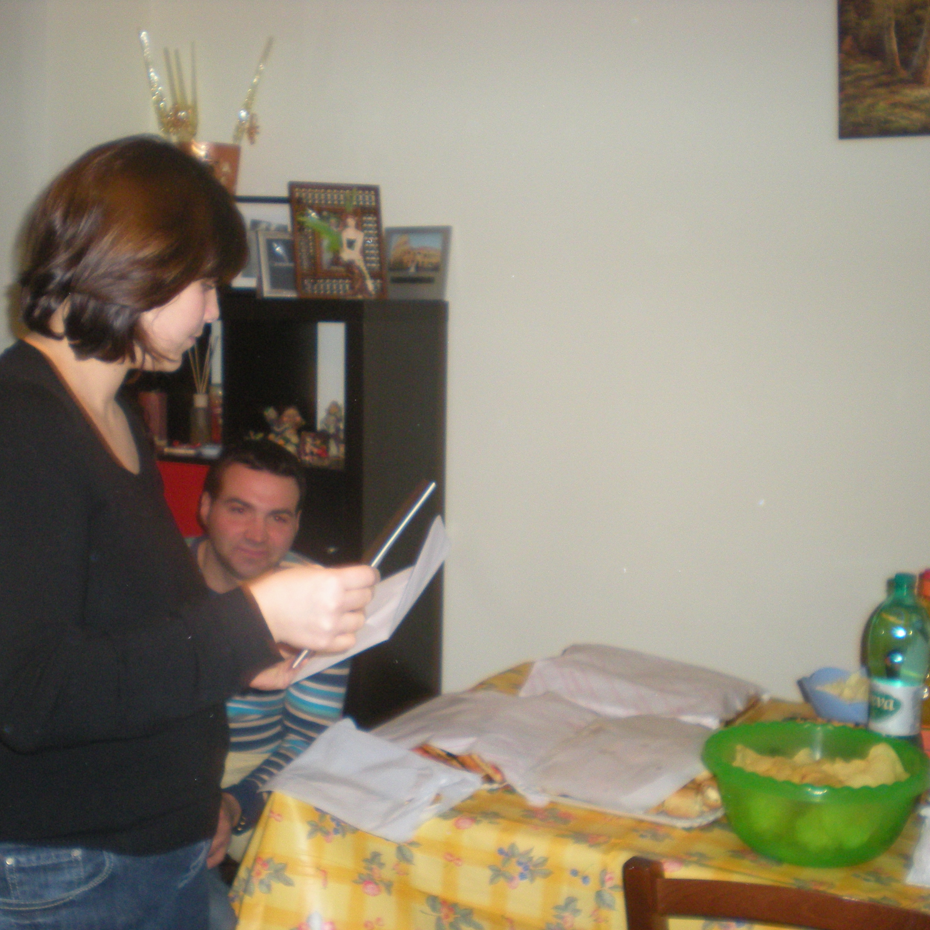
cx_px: 365
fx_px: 1368
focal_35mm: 45
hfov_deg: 37.4
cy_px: 465
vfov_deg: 37.6
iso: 231
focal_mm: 6.3
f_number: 3.1
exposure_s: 1/60
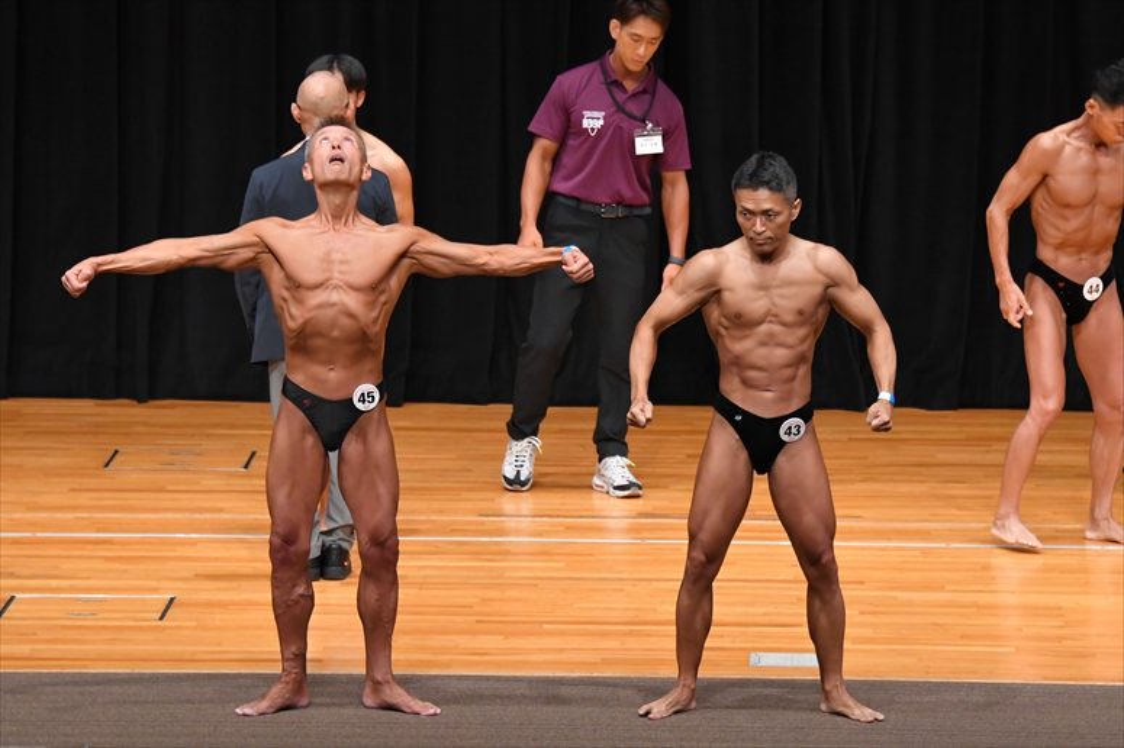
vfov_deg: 6.1
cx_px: 562
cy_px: 374
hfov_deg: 9.2
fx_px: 7022
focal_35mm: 225
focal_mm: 150
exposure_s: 1/400
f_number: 5.6
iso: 4000
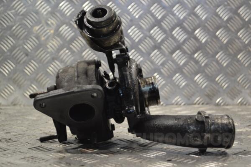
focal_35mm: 60
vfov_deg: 22.6
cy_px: 84
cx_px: 126
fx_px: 418
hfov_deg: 33.4
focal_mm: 40
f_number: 5.3
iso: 400
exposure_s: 1/60
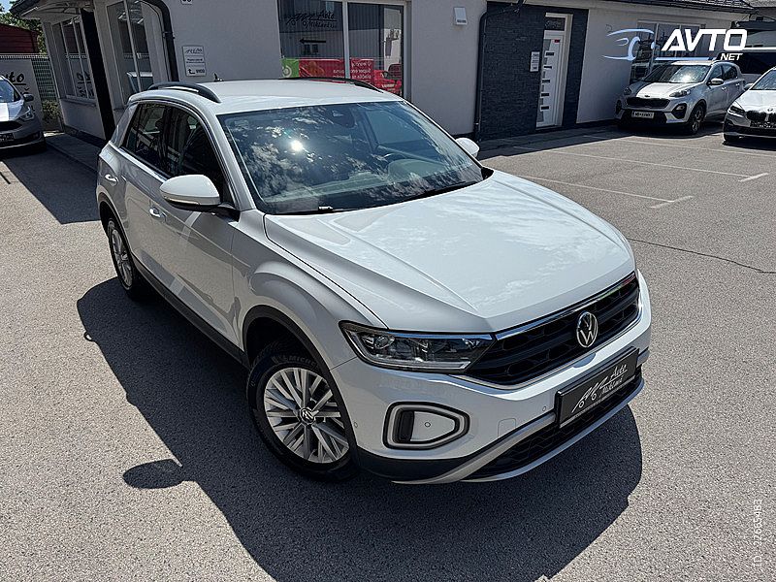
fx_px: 538
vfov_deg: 56.8
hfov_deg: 71.6
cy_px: 291
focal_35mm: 24
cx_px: 388
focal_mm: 6.76
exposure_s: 1/10417
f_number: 1.78
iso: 80
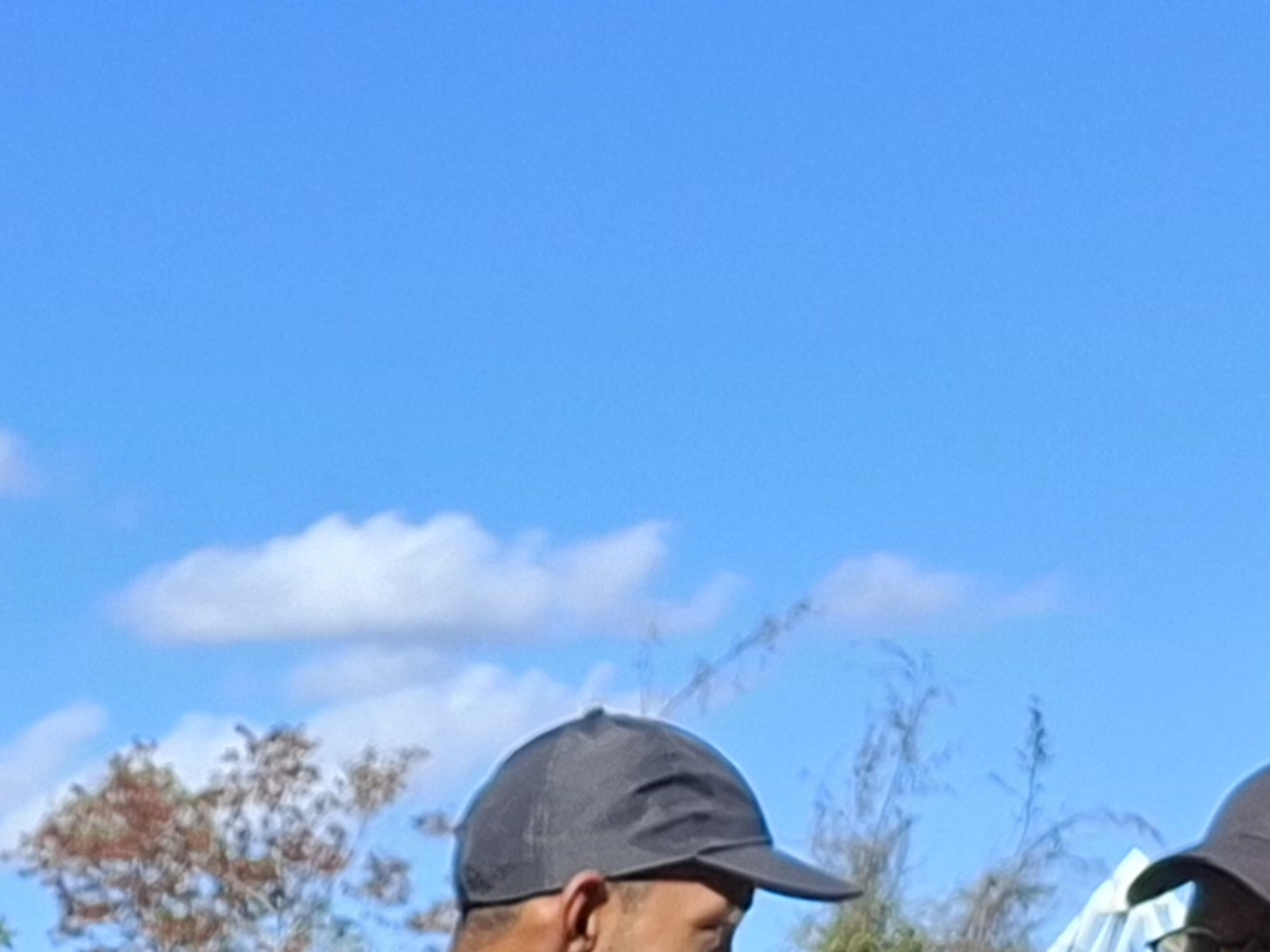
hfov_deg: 12.5
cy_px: 2767
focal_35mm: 138
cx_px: -1310
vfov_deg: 8.9
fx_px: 5062
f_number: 1.8
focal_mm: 5.54
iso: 50
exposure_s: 1/1669
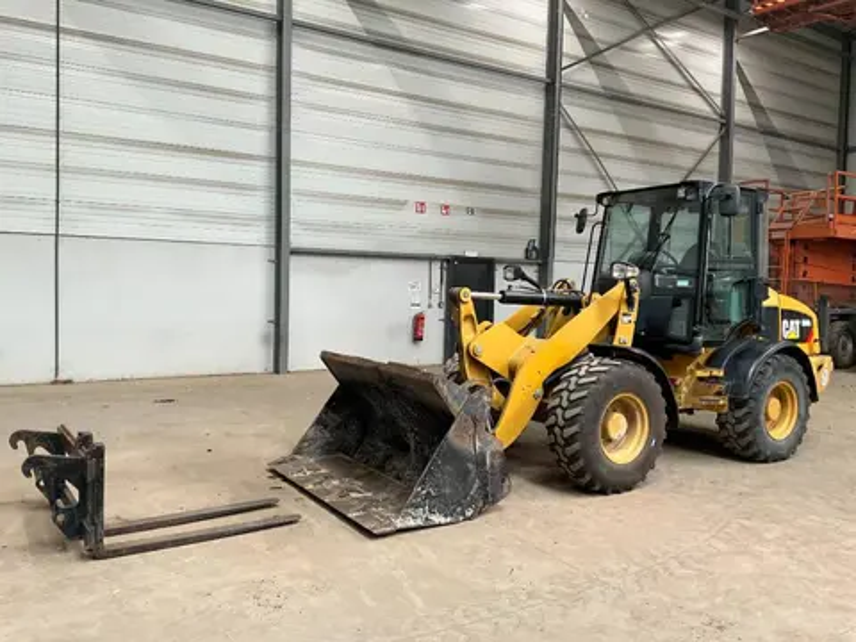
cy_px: 321
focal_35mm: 29
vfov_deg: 48.2
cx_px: 428
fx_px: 717
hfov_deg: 61.7
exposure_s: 1/60
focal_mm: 3
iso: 80
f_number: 1.8
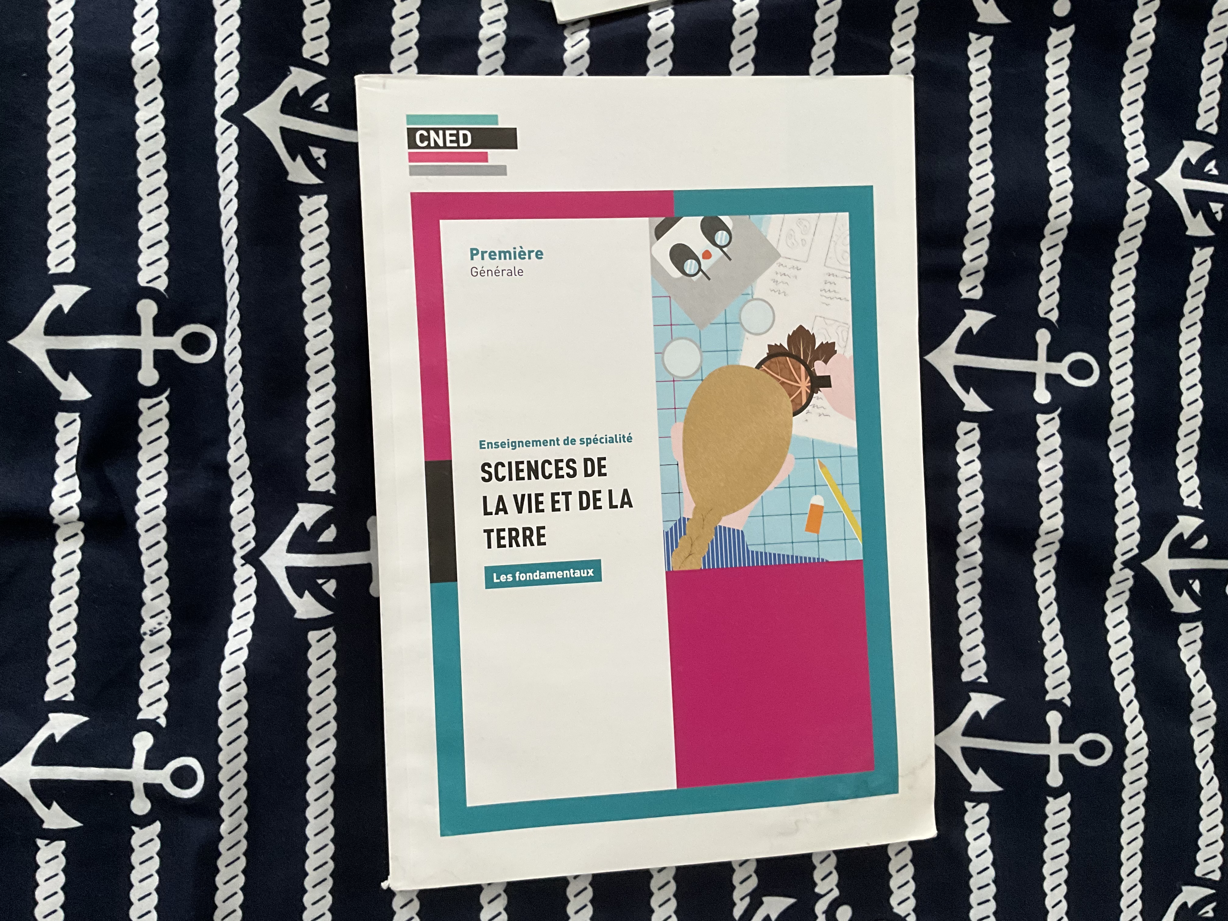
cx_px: 614
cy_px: 460
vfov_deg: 48.2
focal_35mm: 29
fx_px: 1029
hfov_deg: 61.7
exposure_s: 1/60
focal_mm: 3
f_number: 1.8
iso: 200
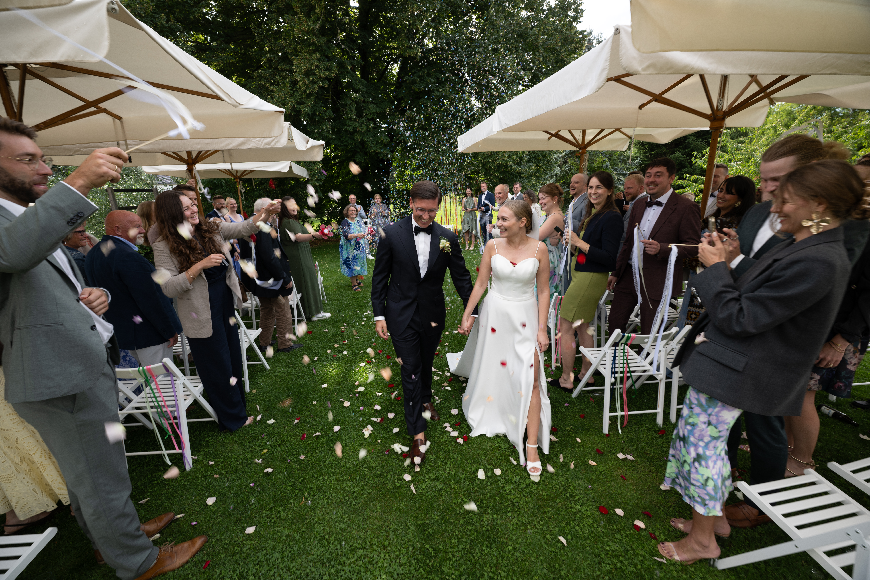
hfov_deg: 104.3
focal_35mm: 14
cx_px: 435
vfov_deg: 81.2
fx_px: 338
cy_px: 290
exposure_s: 1/80
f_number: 5.6
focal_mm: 14
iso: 100
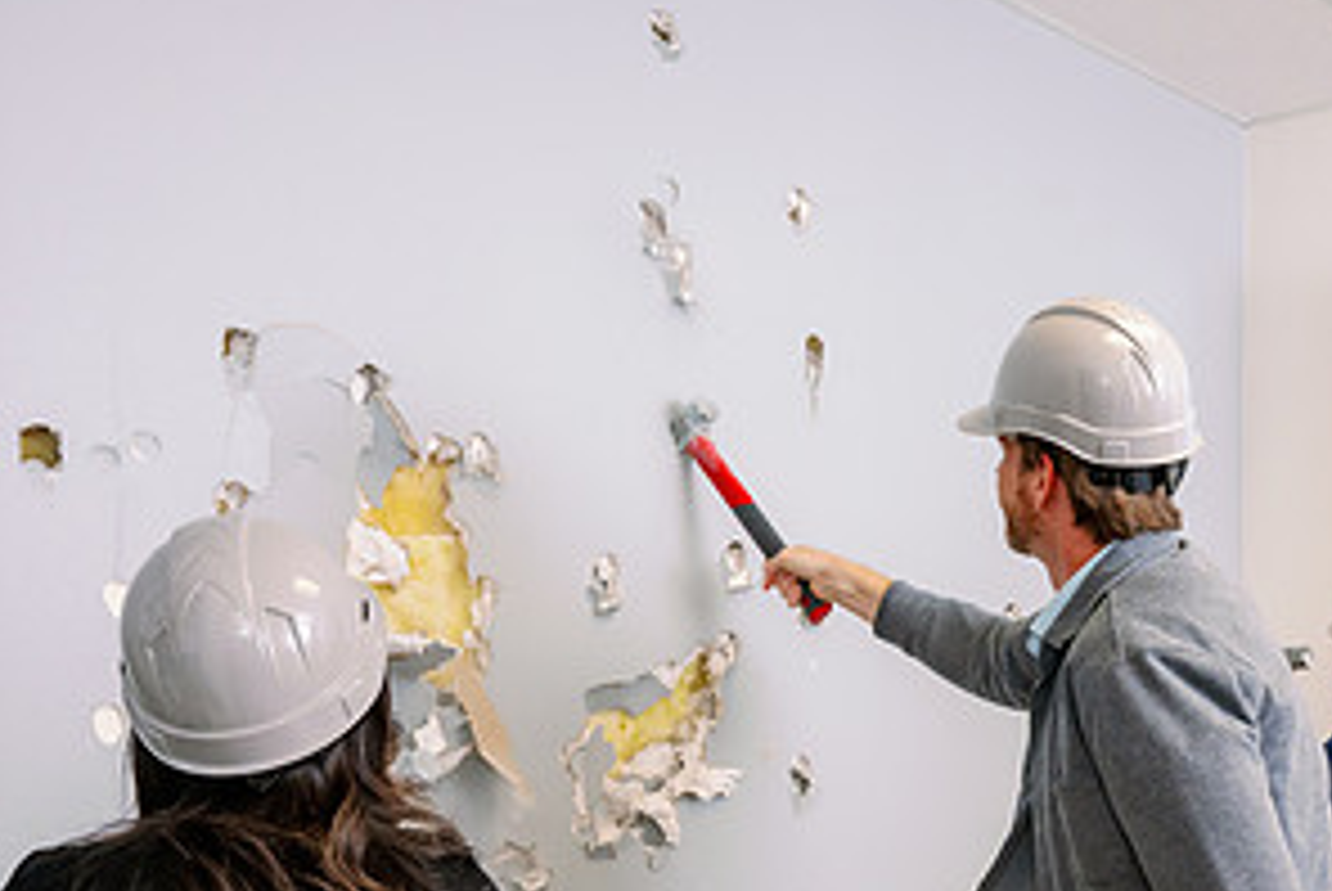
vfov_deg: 28.0
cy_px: 731
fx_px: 1741
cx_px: 1048
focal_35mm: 47
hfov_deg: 40.3
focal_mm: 24
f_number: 5.6
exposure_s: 1/200
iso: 800
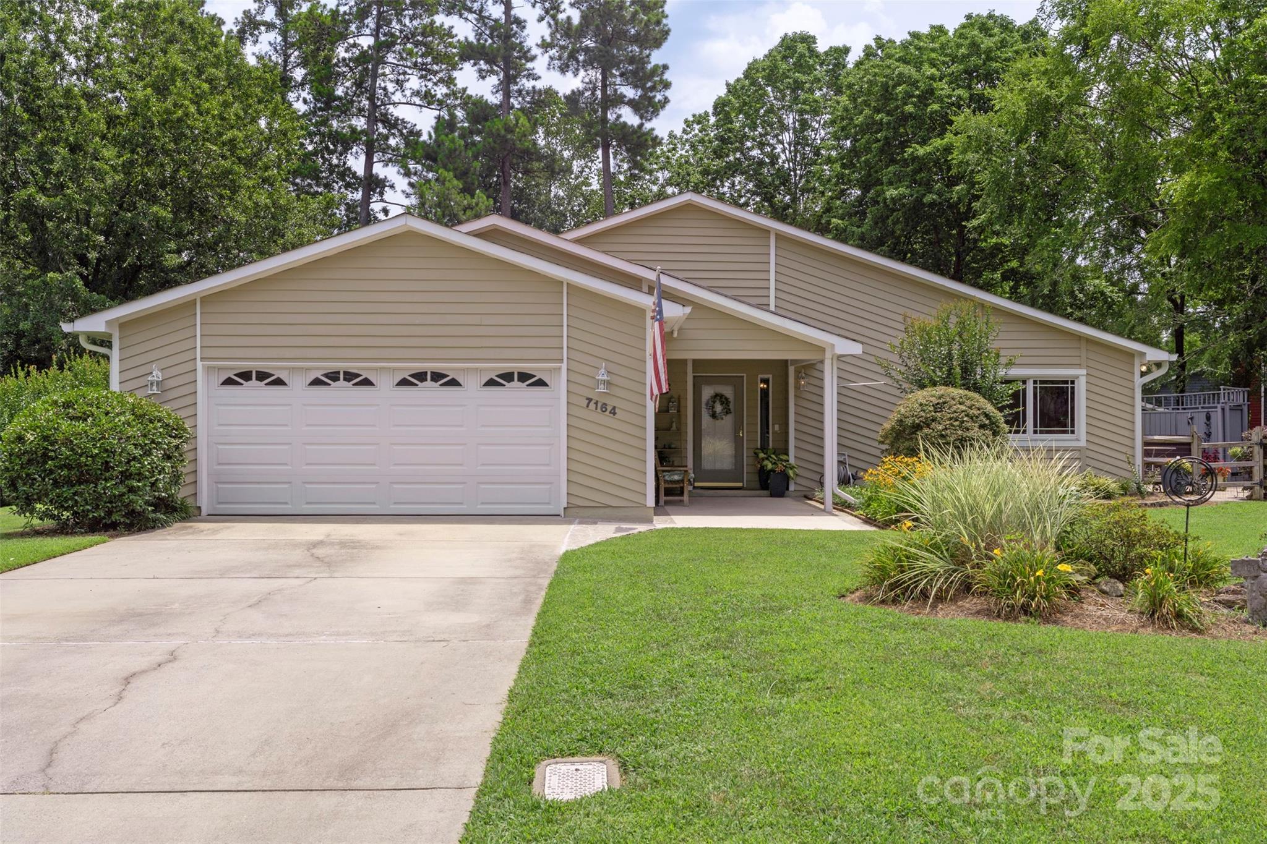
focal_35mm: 34
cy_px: 422
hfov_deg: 55.1
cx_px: 634
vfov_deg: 38.4
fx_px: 1214
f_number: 13
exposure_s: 1/200
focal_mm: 34.5
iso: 100
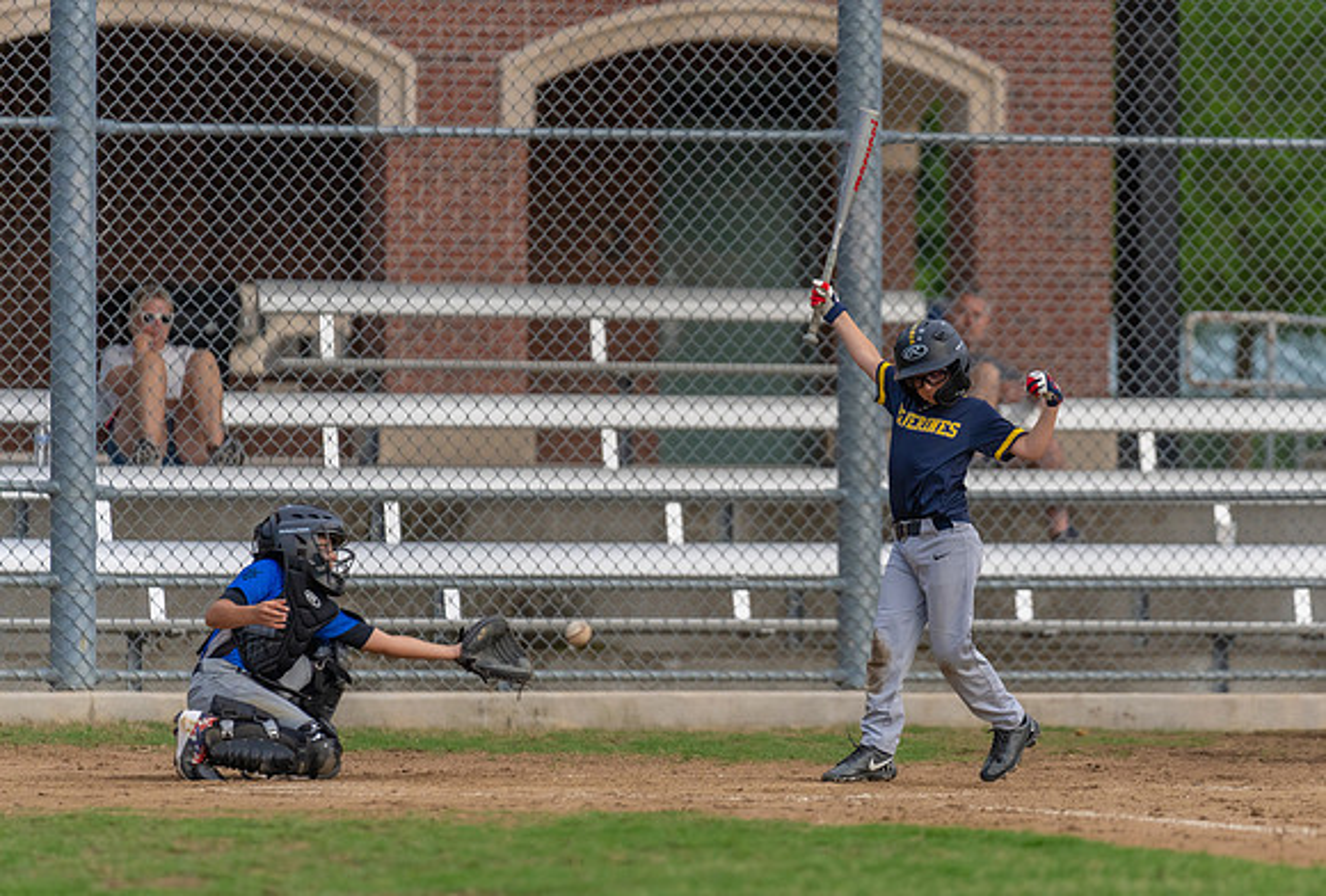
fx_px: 9692
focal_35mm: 262
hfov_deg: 7.8
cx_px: 873
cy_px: 446
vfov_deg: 5.3
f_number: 2.8
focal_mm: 200
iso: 1000
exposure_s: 1/1000
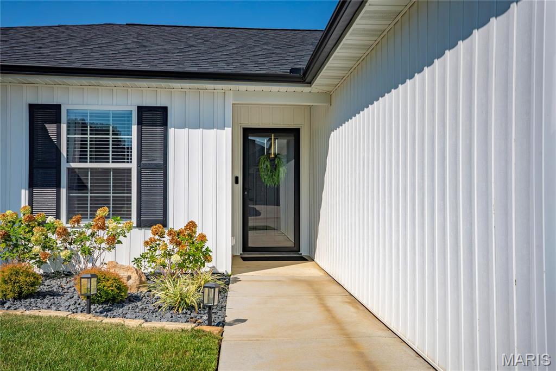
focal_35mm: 35
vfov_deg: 37.9
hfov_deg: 54.4
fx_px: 541
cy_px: 186
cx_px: 278
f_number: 11
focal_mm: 35
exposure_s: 1/6400
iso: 1250
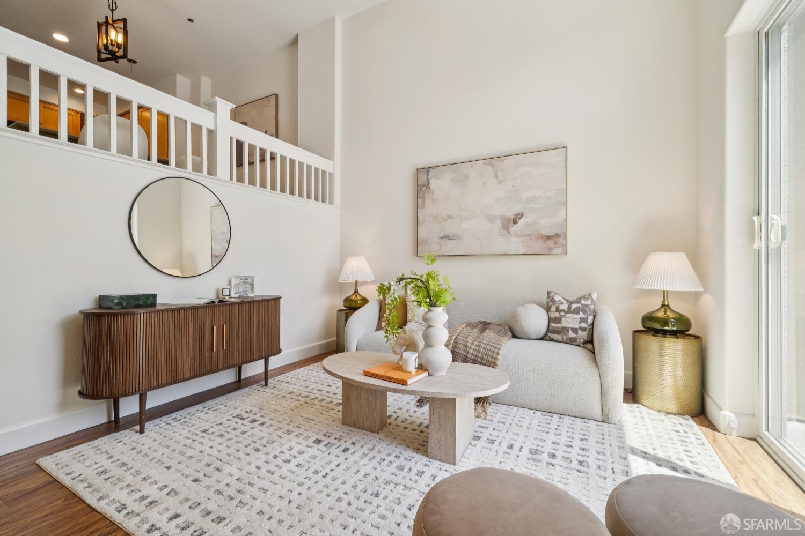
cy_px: 268
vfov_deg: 77.3
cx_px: 402
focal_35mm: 15
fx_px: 335
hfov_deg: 100.4
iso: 100
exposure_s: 1/20
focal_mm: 15
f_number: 8
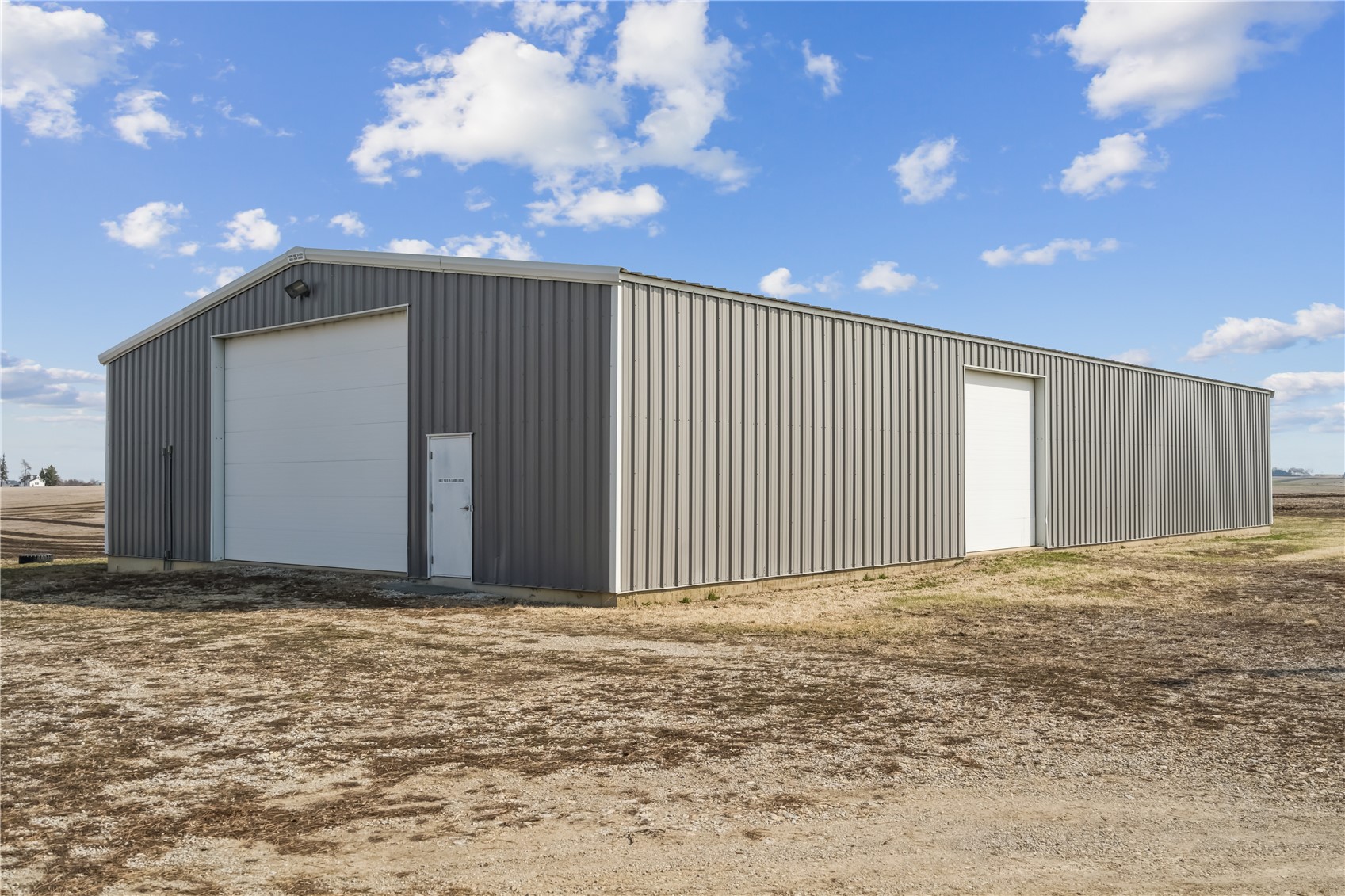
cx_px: 672
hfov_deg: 58.7
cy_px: 448
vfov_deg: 41.1
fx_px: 1195
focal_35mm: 32
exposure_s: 1/1000
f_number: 9
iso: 400
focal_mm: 32
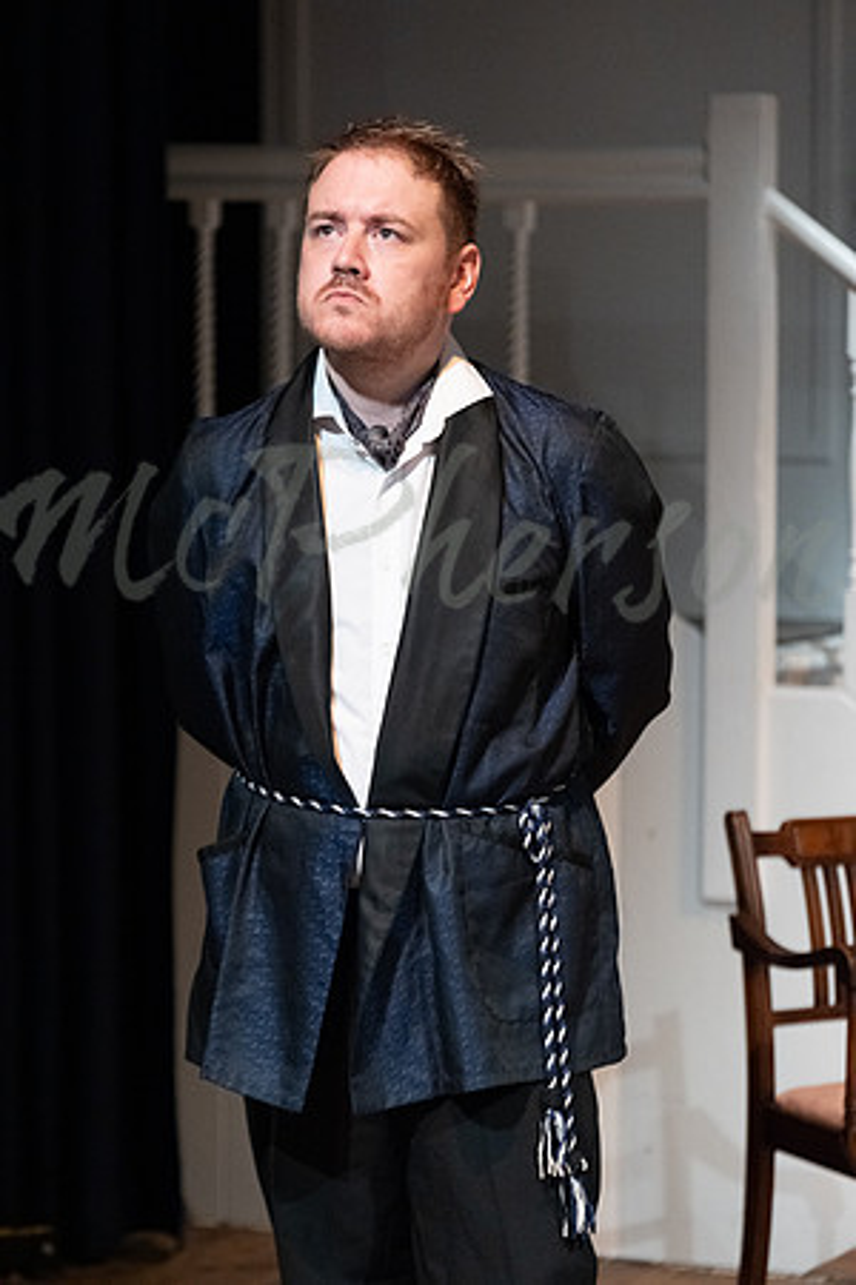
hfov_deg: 10.9
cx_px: 428
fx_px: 4494
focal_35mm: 126
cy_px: 642
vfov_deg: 16.3
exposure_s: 1/250
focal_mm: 83.8
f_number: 3.2
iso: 3200
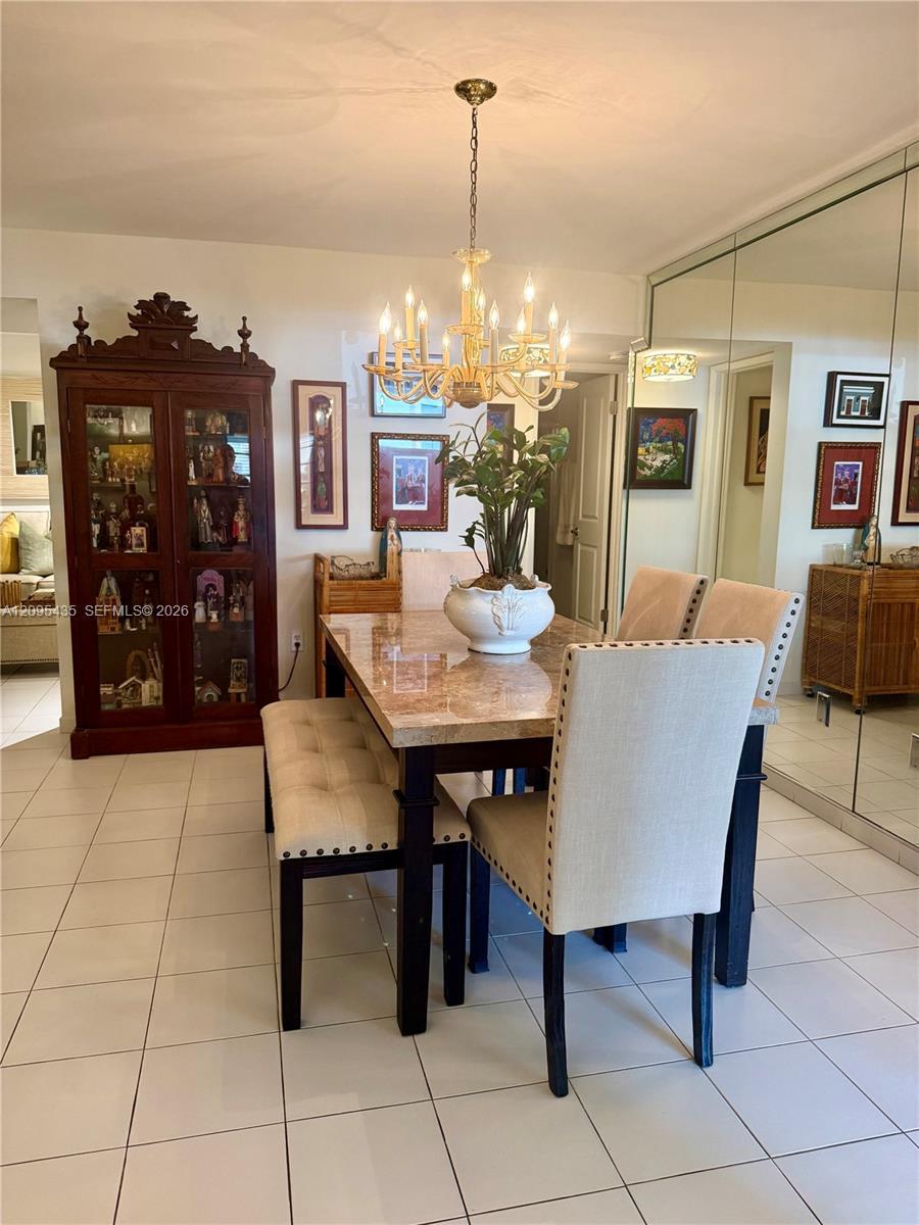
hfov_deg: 56.8
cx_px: 460
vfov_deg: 71.6
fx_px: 850
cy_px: 612
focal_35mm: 24
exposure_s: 1/120
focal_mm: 6.76
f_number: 1.78
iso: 320
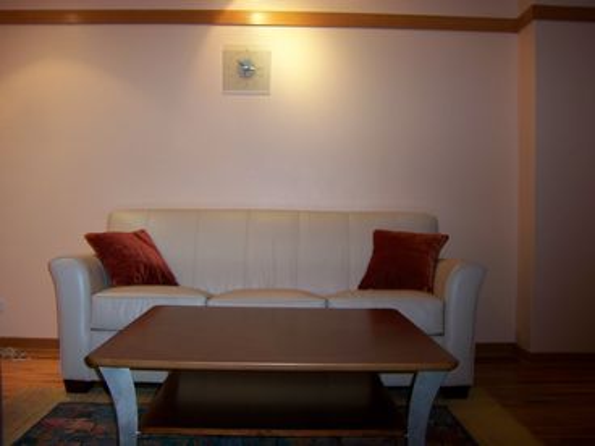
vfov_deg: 39.7
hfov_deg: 51.4
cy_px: 223
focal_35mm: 36
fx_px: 619
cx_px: 298
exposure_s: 1/15
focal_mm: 6
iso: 100
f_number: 2.8
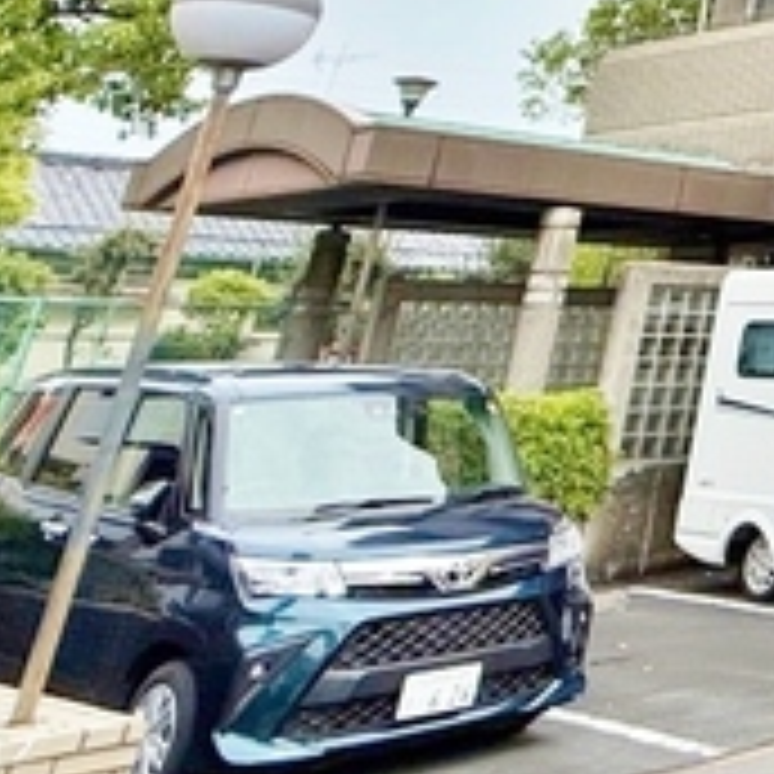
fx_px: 1366
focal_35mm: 54
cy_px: -191
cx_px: 1368
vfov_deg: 27.3
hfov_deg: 21.5
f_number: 2.2
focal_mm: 2.22
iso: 64
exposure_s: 1/1259
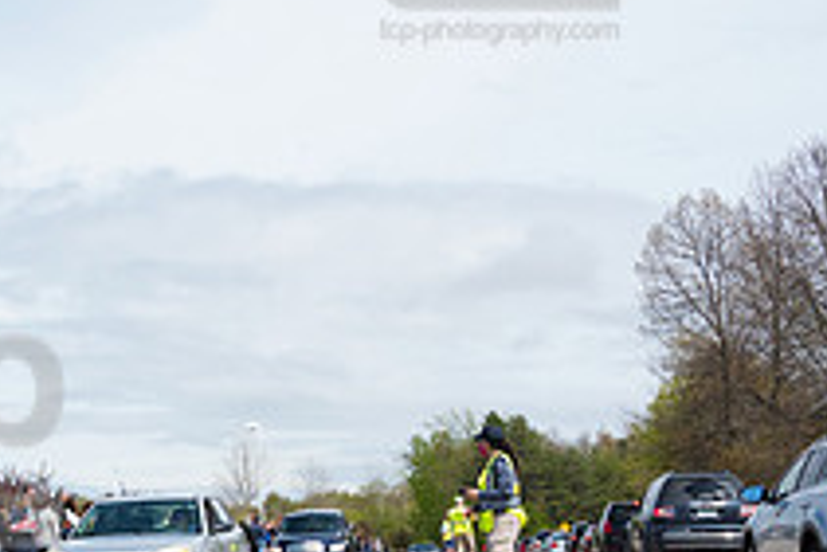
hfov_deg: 28.1
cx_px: -55
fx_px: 1517
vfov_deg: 20.4
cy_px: 444
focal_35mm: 66
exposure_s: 1/1600
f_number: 7.1
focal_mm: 24
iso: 1000
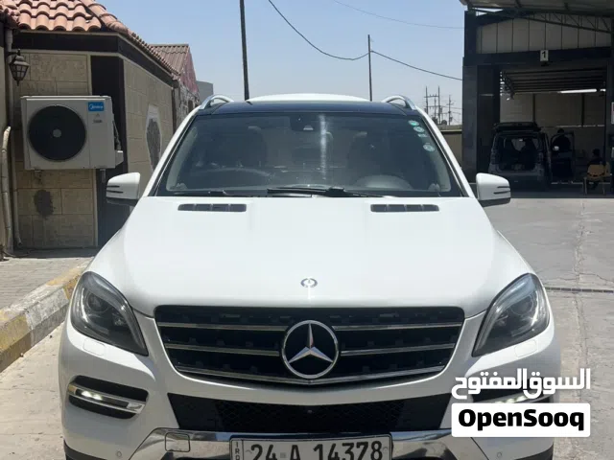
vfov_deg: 53.1
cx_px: 307
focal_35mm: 26
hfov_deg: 67.3
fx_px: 461
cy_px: 230
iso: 50
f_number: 1.5
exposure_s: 1/10309
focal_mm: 5.7
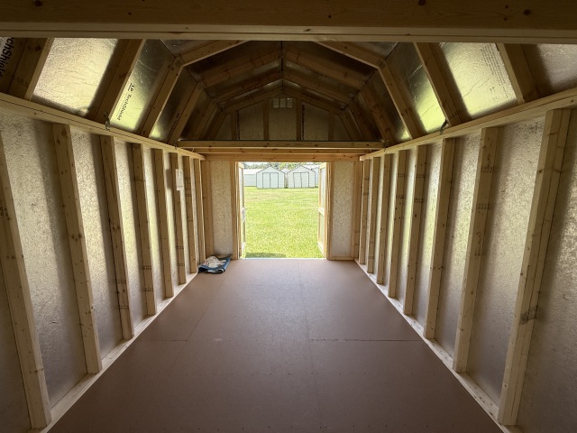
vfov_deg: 85.7
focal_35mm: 14
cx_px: 288
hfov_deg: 102.1
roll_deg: -0.4
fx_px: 233
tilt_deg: -10.2
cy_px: 216
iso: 50
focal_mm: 2.22
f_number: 2.2
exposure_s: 1/436
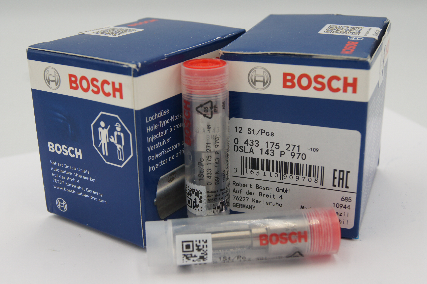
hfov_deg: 37.9
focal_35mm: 52
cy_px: 142
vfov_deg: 25.7
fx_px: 622
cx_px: 214
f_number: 5.6
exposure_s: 1/125
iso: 200
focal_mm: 35
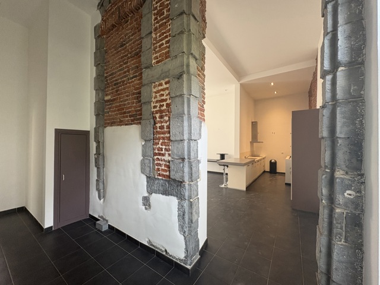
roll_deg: +0.2
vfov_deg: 85.7
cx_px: 190
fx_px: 154
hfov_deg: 102.1
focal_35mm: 14
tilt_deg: +1.3
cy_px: 142
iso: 200
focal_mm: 2.22
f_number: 2.2
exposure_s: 1/99
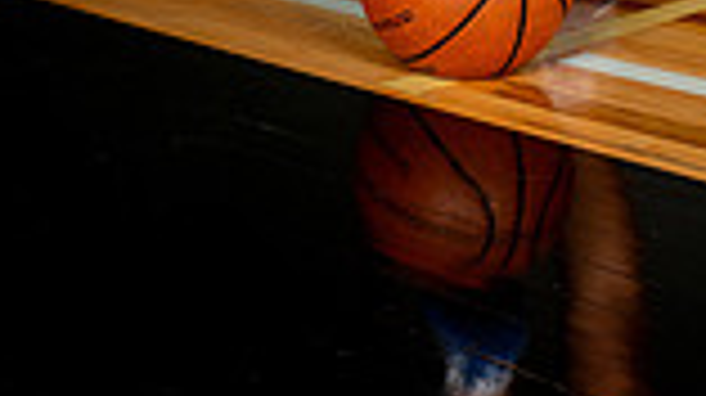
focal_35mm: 96
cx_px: 508
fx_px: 1796
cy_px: -549
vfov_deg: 10.8
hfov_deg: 22.1
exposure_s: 1/500
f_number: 8
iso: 250
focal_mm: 32
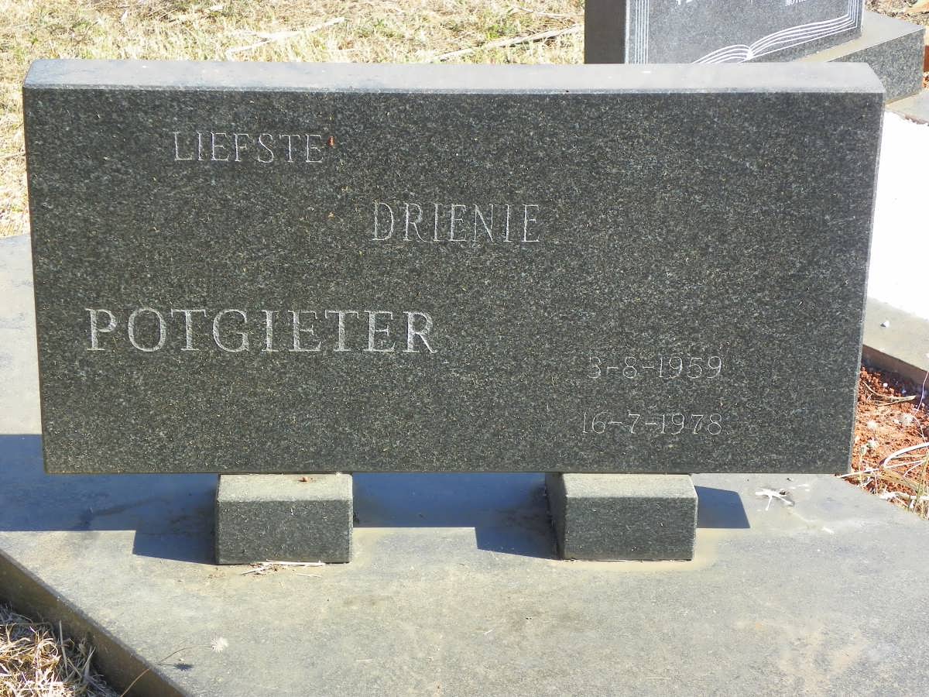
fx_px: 2335
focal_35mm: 87
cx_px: 464
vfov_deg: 17.0
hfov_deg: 22.5
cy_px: 348
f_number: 4
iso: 64
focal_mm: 15.5
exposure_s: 1/160
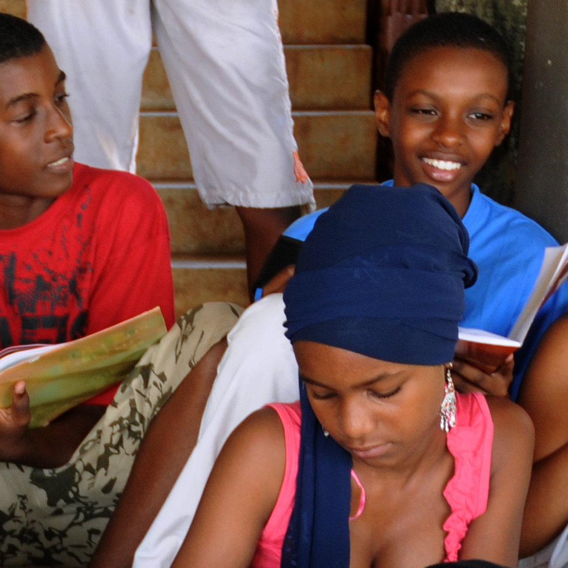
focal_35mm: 130
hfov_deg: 12.6
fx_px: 2413
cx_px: -322
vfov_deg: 13.1
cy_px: 660
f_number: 3.8
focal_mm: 24
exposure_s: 1/40
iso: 250
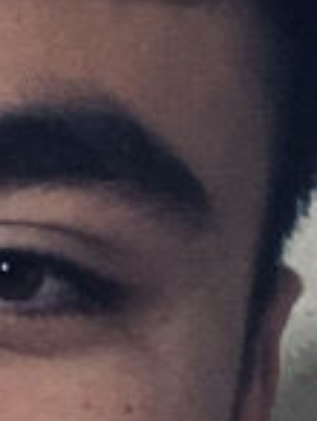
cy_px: 274
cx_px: -235
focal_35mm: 224
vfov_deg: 8.8
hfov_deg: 6.5
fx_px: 2727
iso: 200
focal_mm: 2.87
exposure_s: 1/50
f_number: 2.2
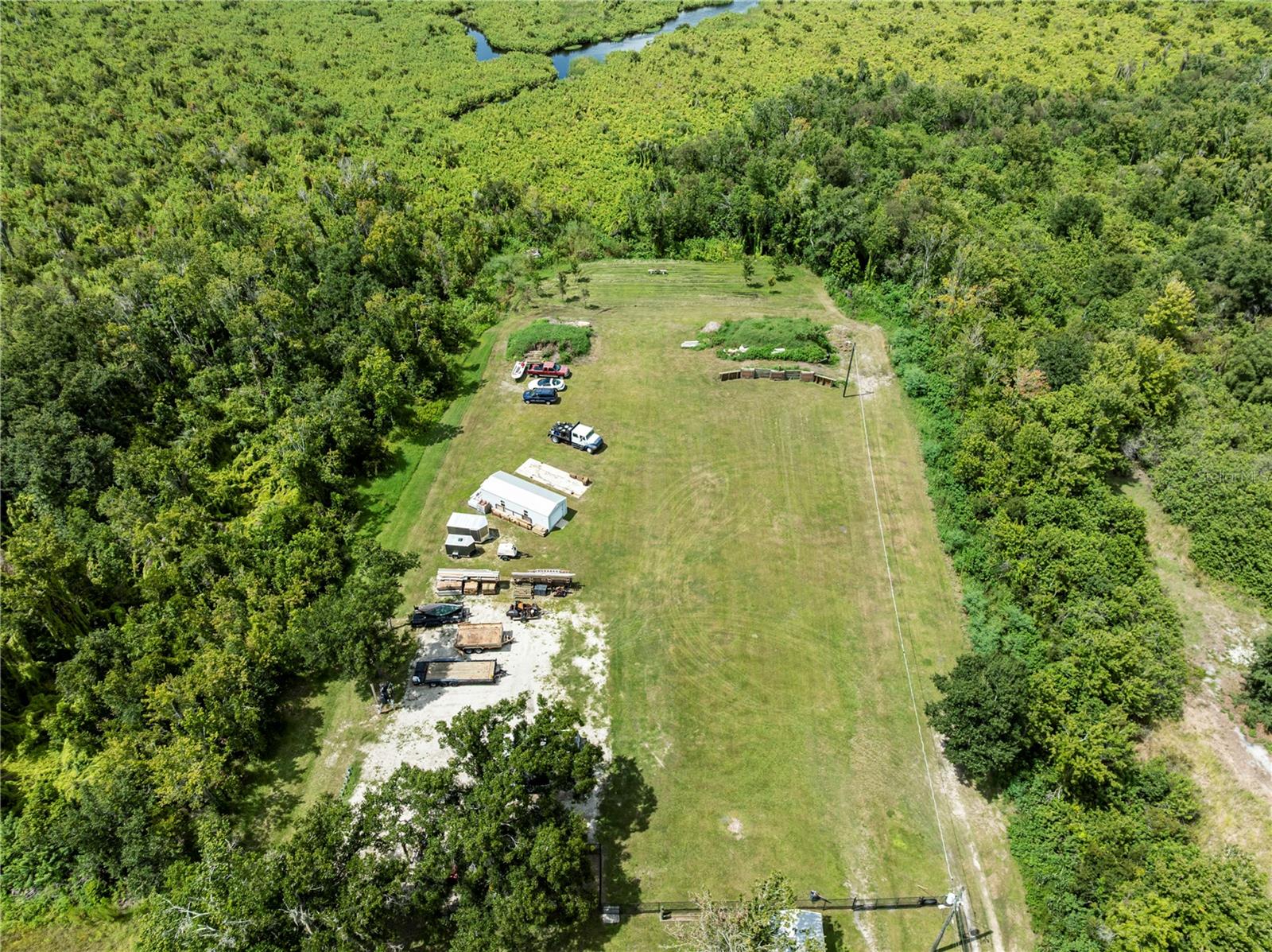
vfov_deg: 56.7
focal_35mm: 24
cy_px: 476
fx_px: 881
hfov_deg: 71.6
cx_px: 636
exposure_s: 1/1600
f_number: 2.8
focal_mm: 12.29
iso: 100
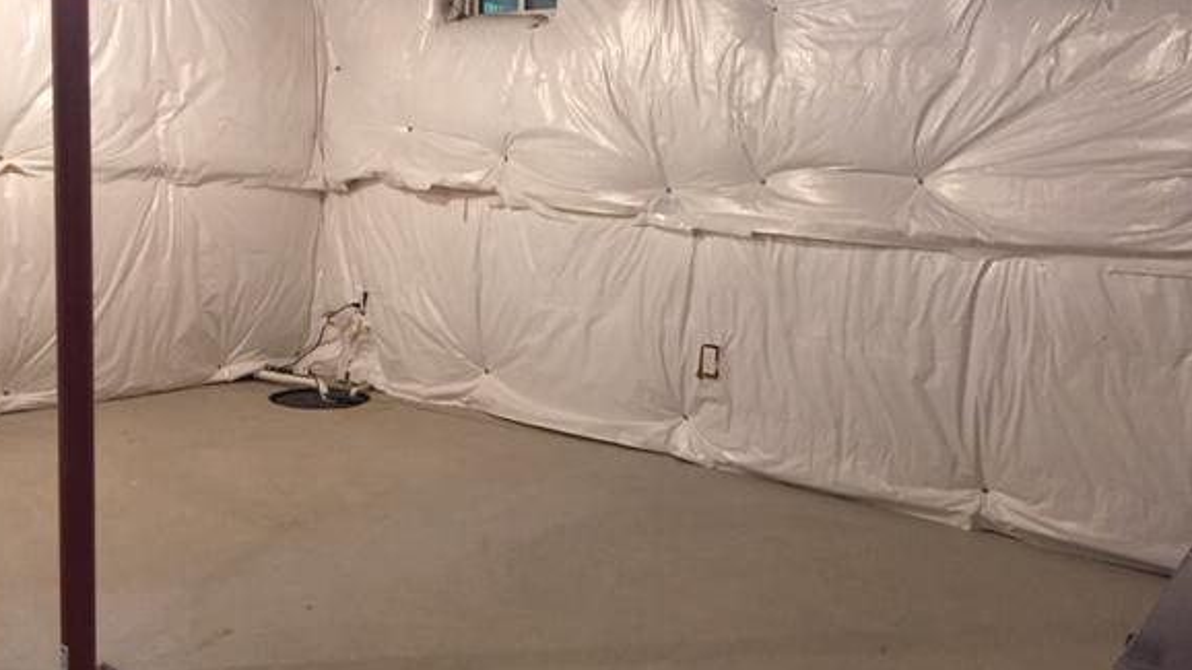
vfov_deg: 33.7
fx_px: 1106
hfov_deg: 56.6
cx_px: 598
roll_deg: -3.1
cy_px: 313
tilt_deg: -10.2
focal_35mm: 35
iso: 160
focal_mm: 4.15
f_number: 2.2
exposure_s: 1/30
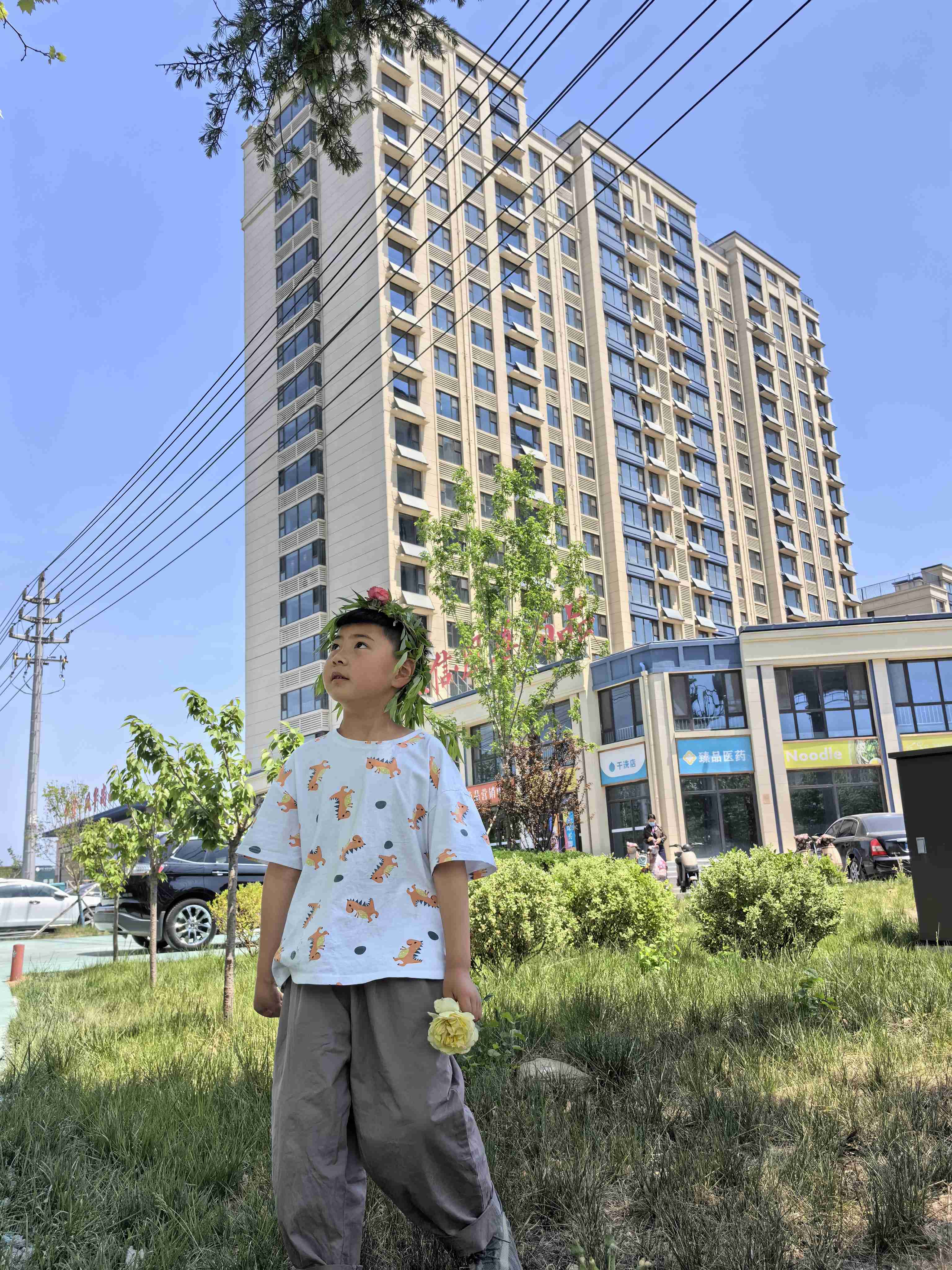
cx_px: 476
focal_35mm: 27
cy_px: 635
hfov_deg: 51.4
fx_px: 990
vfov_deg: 65.3
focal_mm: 5.75
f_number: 2
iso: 50
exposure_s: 1/1667
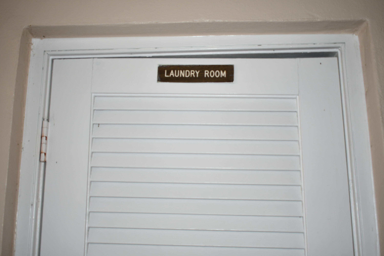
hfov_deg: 48.5
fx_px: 427
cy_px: 128
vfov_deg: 33.4
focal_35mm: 40
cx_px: 192
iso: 400
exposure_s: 1/100
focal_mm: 27
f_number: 4
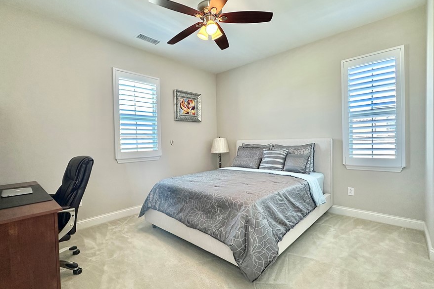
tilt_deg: -0.7
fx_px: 205
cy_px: 148
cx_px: 205
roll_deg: +1.2
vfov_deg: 70.5
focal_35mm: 17
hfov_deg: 93.2
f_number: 2.2
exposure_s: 1/60
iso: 250
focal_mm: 2.22
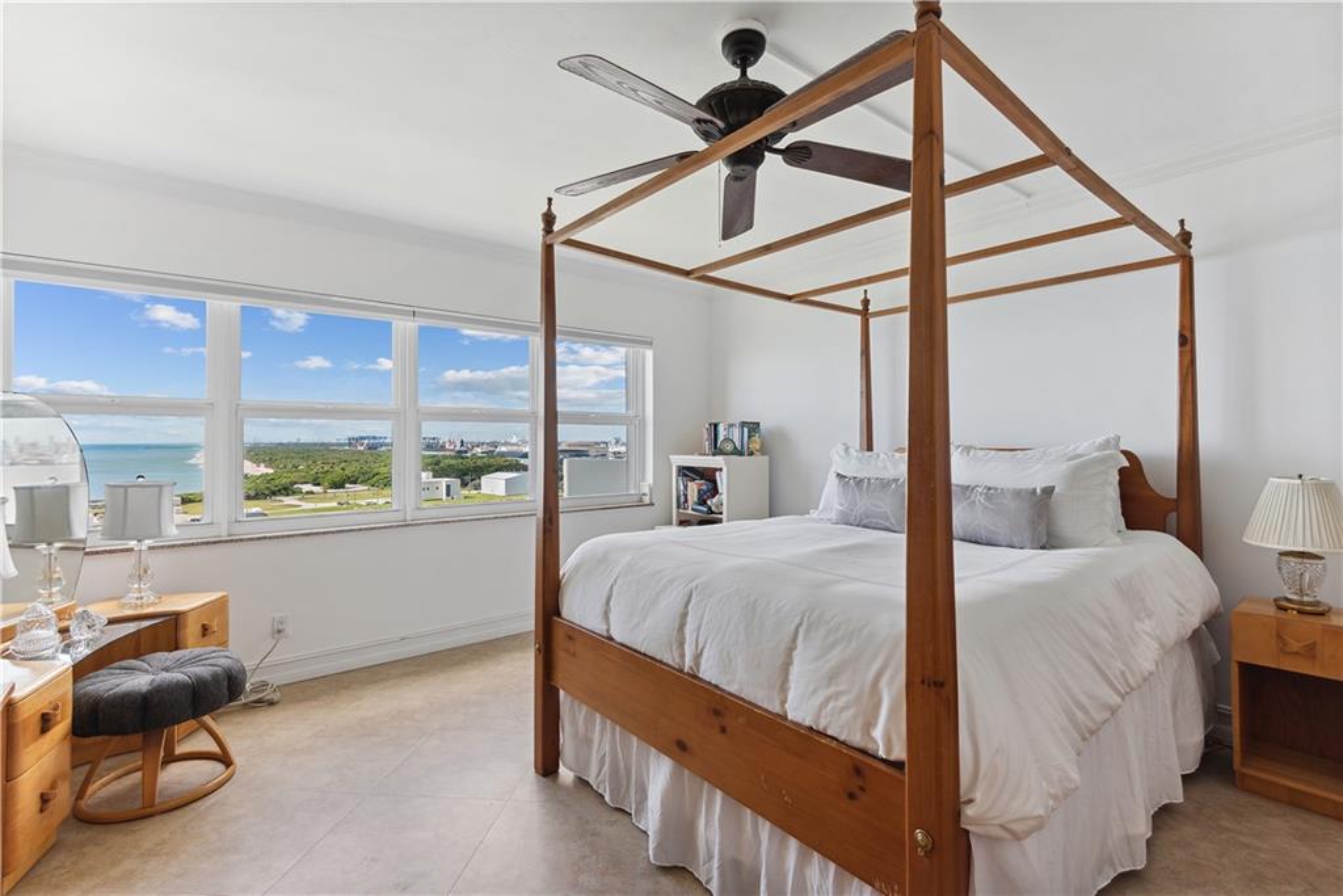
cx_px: 672
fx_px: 597
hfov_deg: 96.7
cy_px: 448
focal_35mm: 16
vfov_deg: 73.8
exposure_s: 1/25
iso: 250
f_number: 8
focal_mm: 16
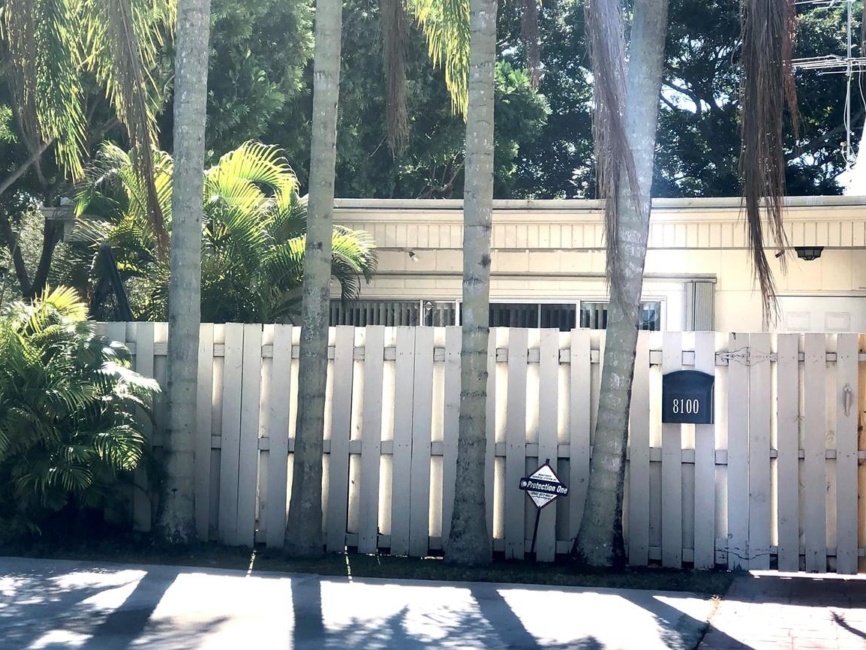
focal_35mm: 79
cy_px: 333
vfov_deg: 18.7
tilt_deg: +2.5
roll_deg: -1.8
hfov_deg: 24.7
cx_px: 343
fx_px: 1977
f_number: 2.8
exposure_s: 1/458
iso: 20
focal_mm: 6.6
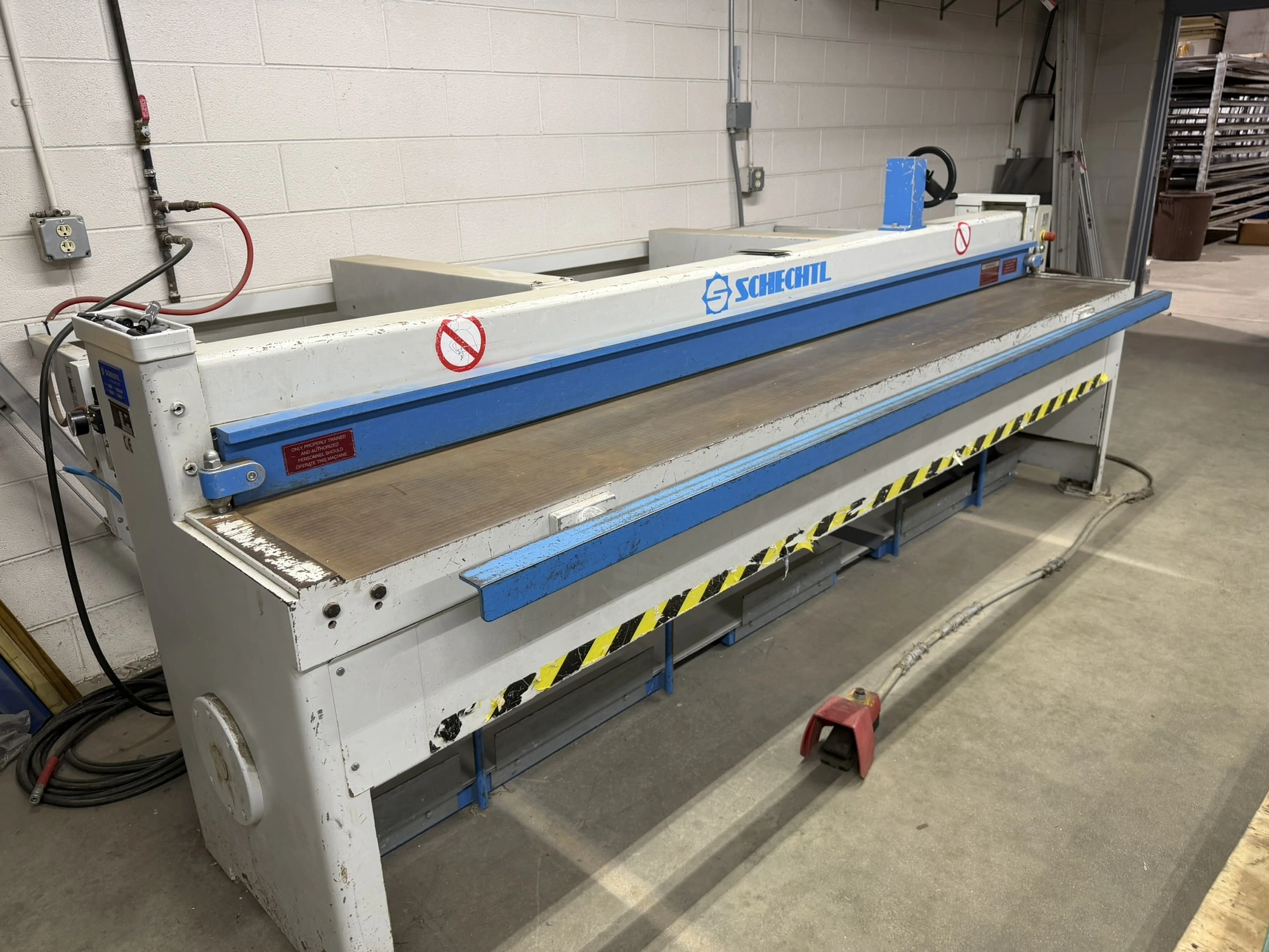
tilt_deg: -19.7
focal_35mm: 24
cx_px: 634
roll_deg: +0.6
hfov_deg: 71.6
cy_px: 476
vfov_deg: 56.8
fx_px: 880
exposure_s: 1/60
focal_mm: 6.76
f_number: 1.78
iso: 125
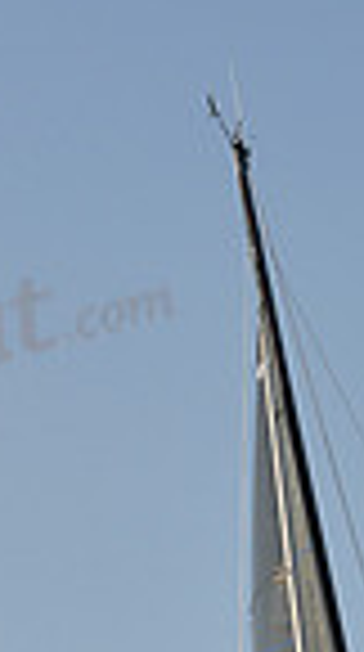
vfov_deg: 7.2
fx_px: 5071
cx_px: 407
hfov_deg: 4.1
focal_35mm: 294
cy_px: 953
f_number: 8
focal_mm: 70
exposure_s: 1/1000
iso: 320
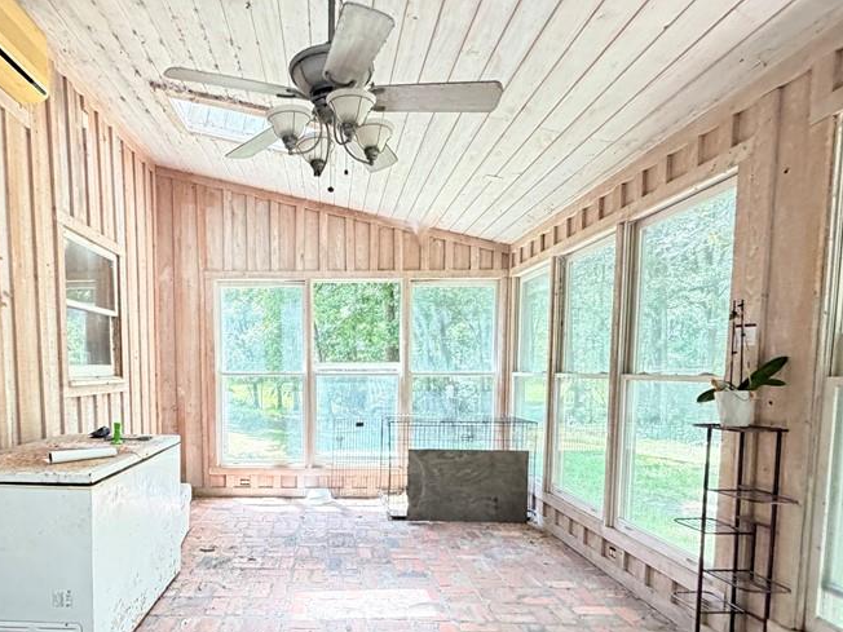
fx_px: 536
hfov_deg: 75.0
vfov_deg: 59.9
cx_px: 315
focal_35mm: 22
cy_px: 412
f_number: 2.2
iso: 320
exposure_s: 1/89
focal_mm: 2.22
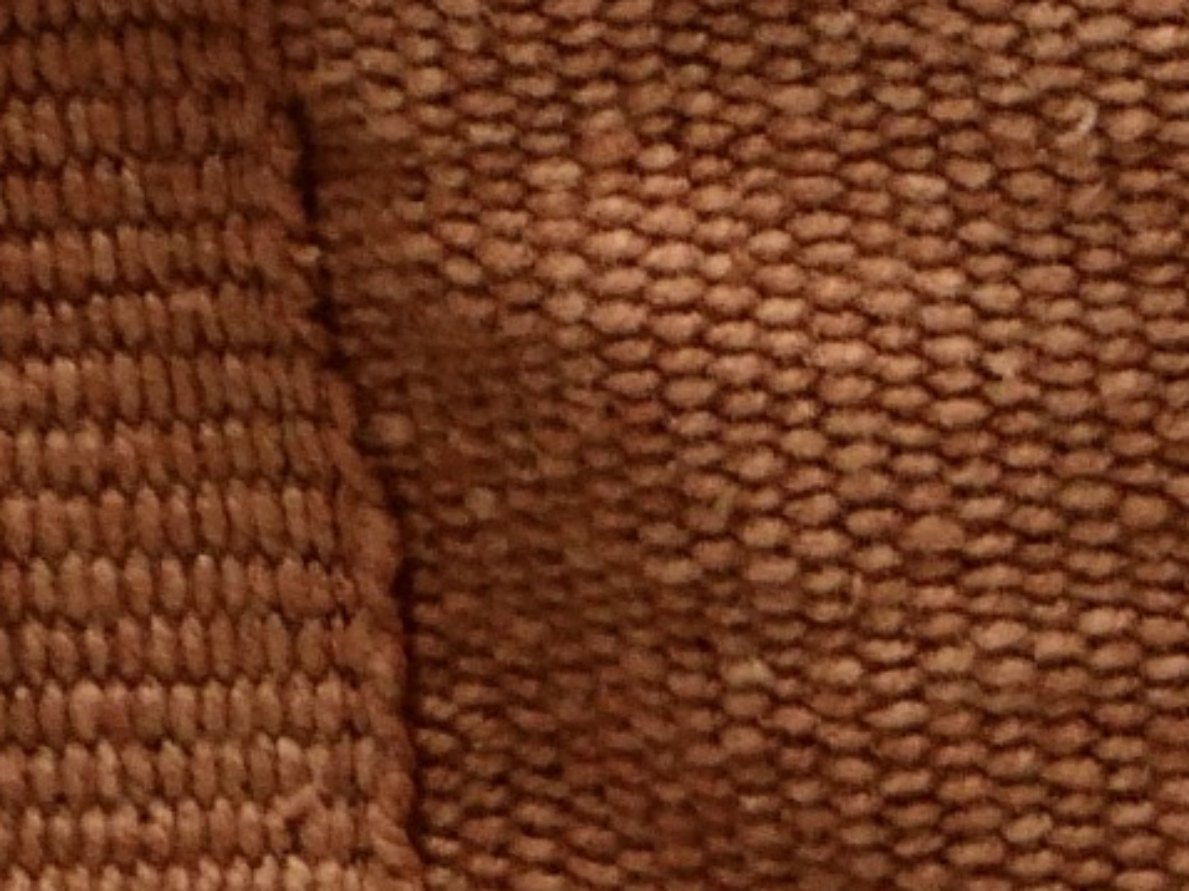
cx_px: 1716
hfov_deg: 1.3
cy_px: 667
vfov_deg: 1.0
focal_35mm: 1554
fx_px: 53350
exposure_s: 1/250
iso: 320
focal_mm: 100
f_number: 5.1
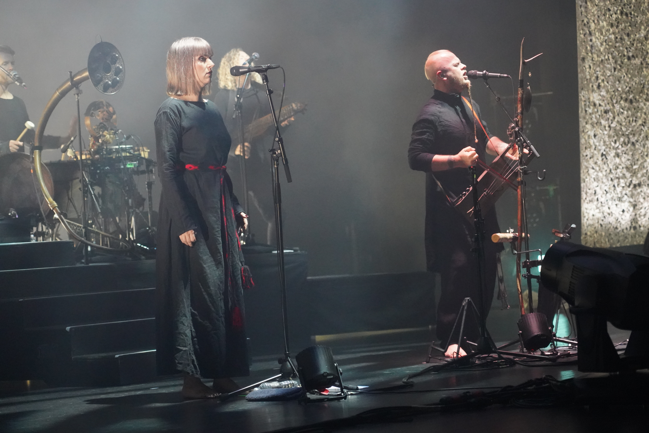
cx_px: 324
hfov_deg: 19.5
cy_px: 216
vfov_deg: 13.0
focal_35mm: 105
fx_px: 1893
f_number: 4
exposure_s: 1/125
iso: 12800
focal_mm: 105
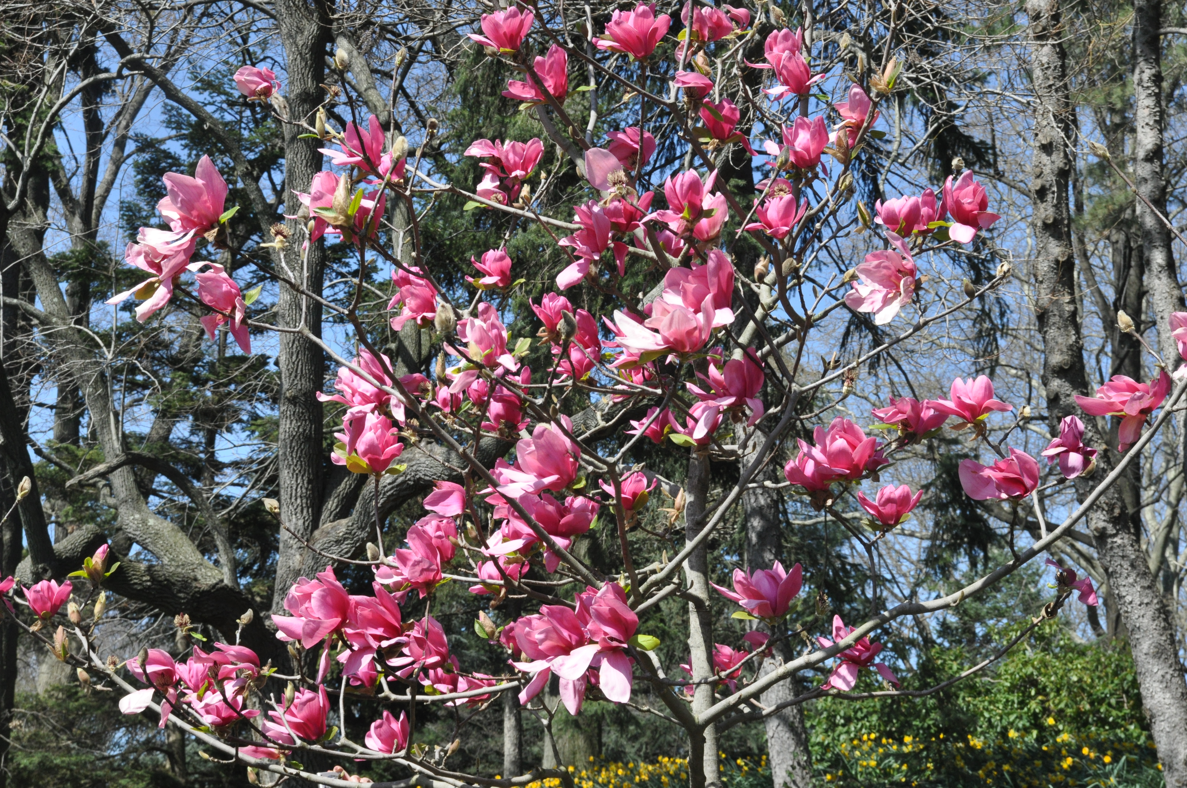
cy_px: 394
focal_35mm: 75
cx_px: 594
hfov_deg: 27.0
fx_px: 2470
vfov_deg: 18.1
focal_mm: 50
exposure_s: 1/500
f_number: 11
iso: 800
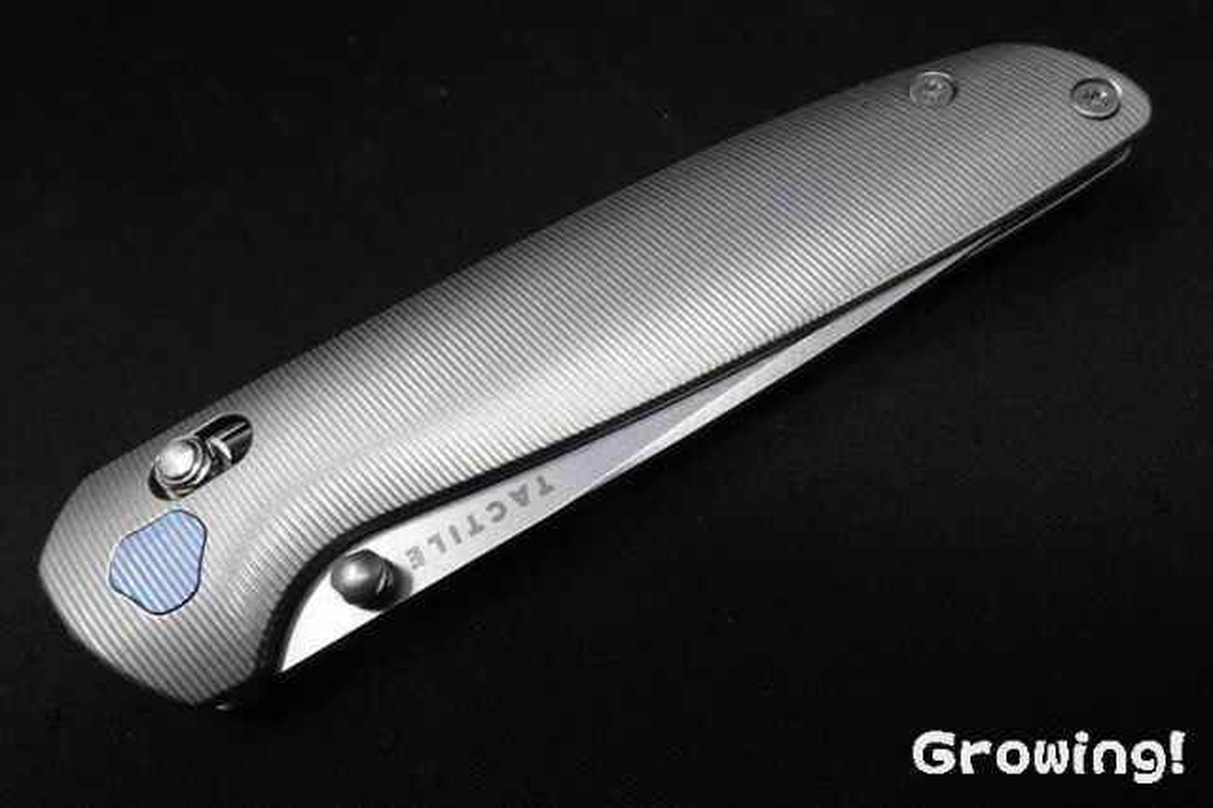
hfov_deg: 73.8
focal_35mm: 24
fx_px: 808
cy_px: 404
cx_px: 606
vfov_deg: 53.1
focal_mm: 9
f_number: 10
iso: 640
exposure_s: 1/30
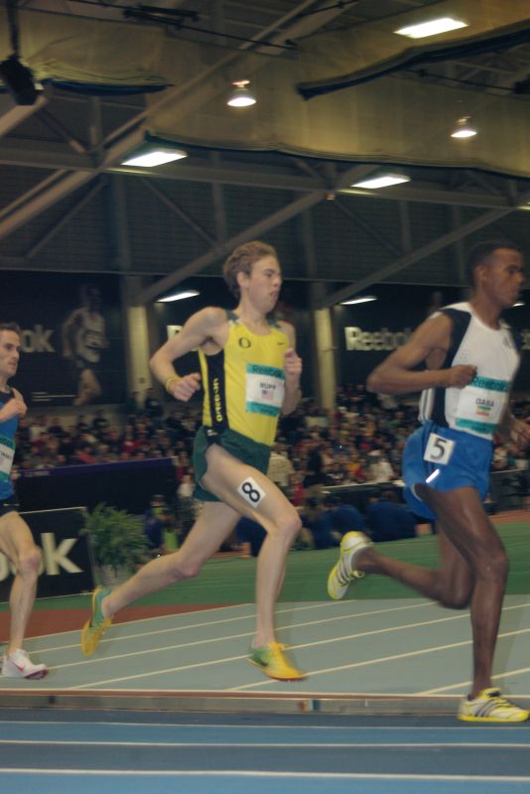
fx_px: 1754
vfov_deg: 25.5
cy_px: 397
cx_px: 265
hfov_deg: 17.2
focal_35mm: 80
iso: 800
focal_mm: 53
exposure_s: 1/125
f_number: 6.3
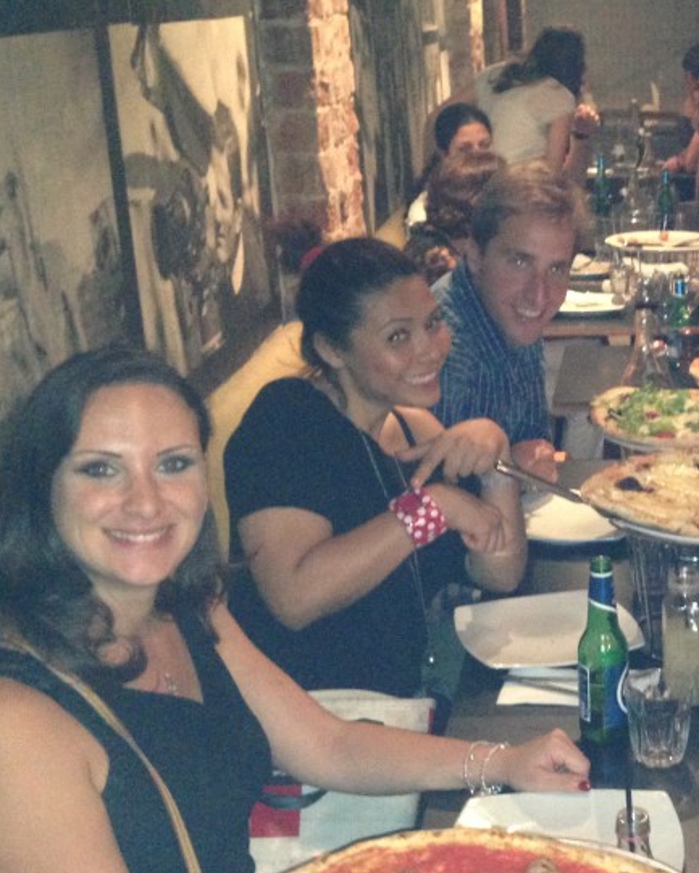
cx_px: 746
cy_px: 528
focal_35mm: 61
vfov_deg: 30.9
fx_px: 1577
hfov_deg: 23.6
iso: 400
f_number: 2.4
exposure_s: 1/16
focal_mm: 4.12
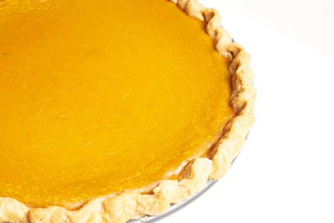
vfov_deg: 23.4
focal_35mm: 58
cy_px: 110
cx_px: 102
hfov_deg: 34.1
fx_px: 538
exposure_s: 1/1000
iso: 1000
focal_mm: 40
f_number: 8
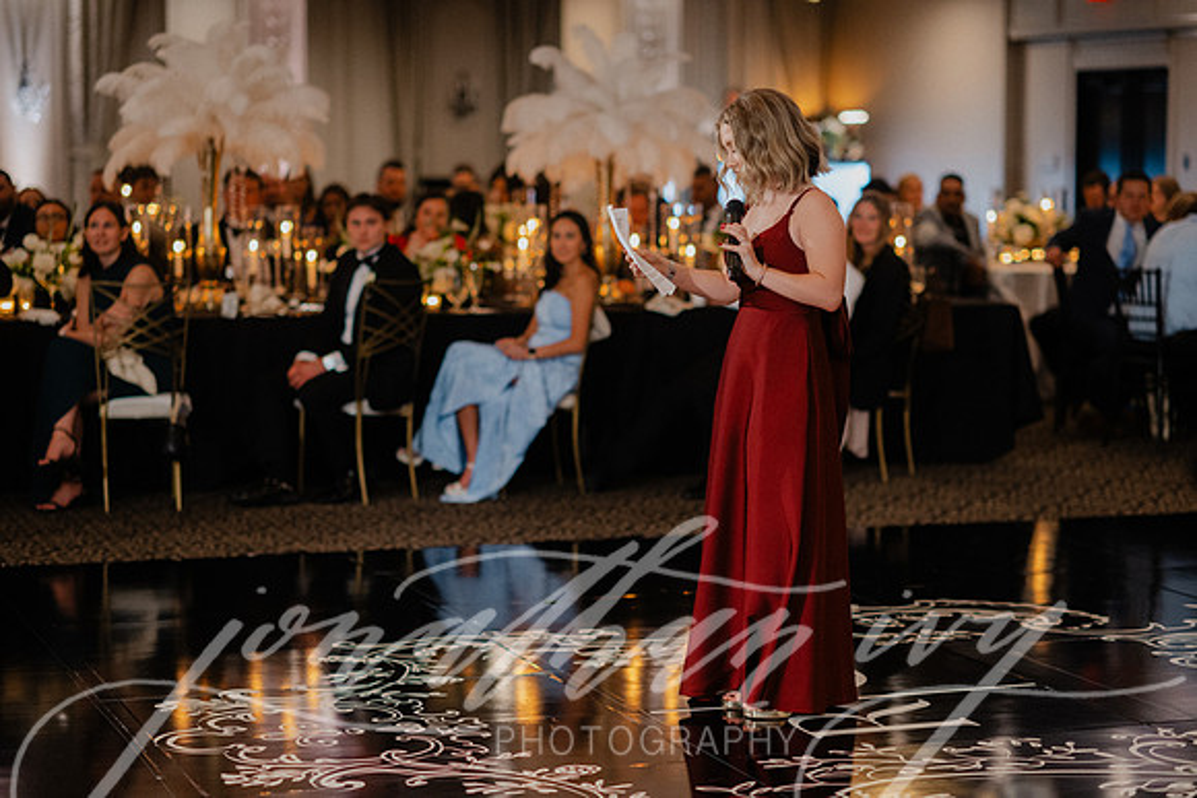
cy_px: 399
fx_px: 2827
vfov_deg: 16.1
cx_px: 598
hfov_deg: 23.9
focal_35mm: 85
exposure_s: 1/160
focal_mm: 85
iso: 2000
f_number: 2
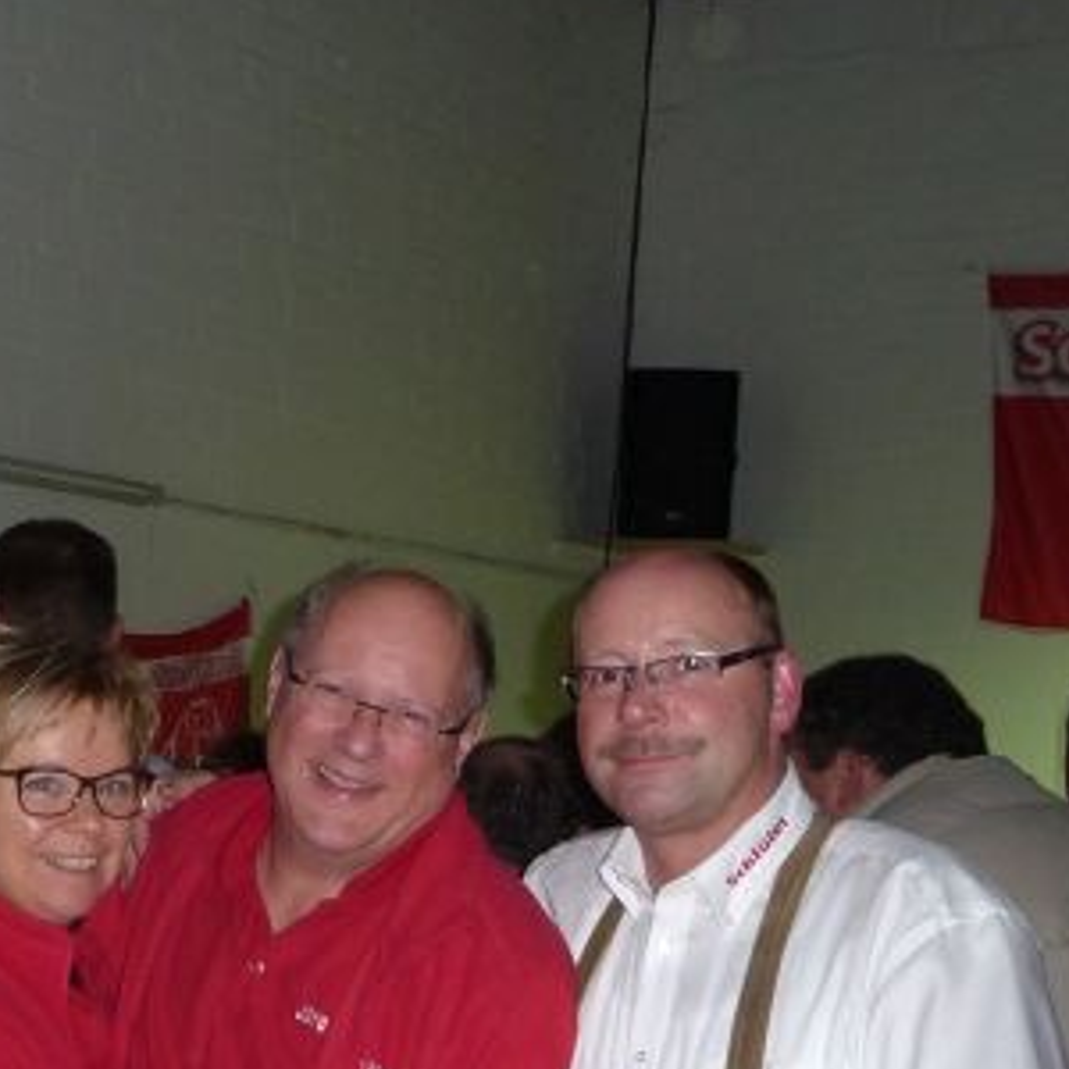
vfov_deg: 25.8
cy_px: 798
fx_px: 2306
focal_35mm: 66
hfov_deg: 25.6
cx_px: 182
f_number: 3.3
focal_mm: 4.7
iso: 250
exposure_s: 1/30
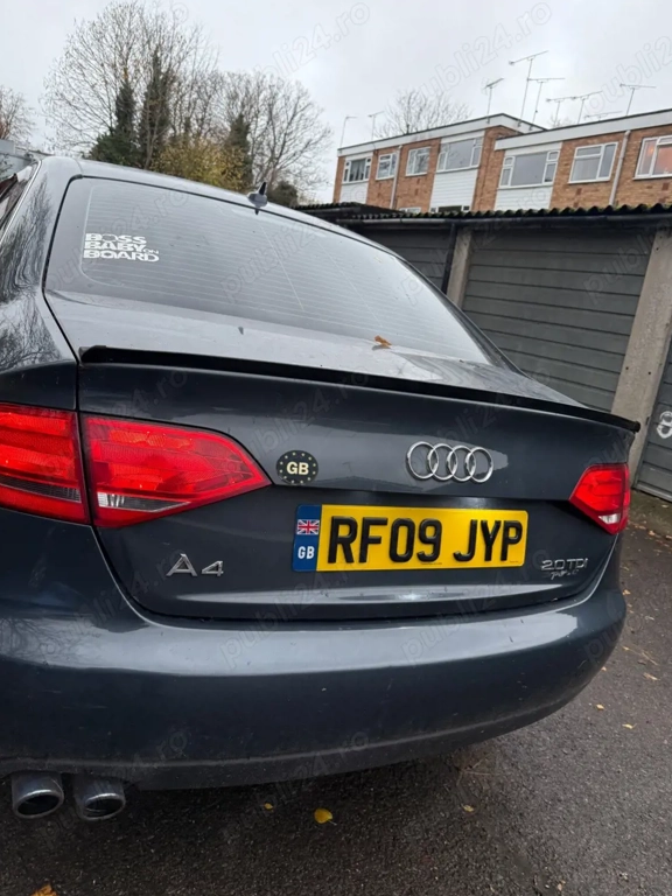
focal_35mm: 25
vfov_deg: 69.4
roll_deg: -8.4
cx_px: 341
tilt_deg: -13.3
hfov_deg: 54.9
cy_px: 450
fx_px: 647
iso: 200
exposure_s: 1/100
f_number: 1.78
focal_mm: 6.76
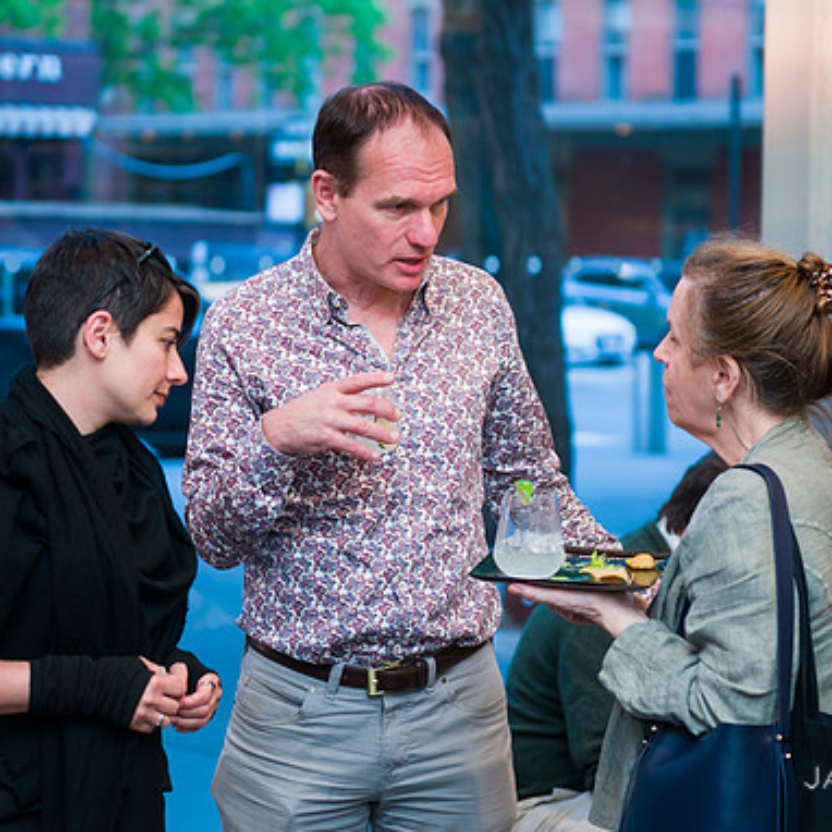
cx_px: 381
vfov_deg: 15.3
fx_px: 3100
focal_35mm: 114
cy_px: 352
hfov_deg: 15.3
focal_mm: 70
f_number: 3.2
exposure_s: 1/200
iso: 400
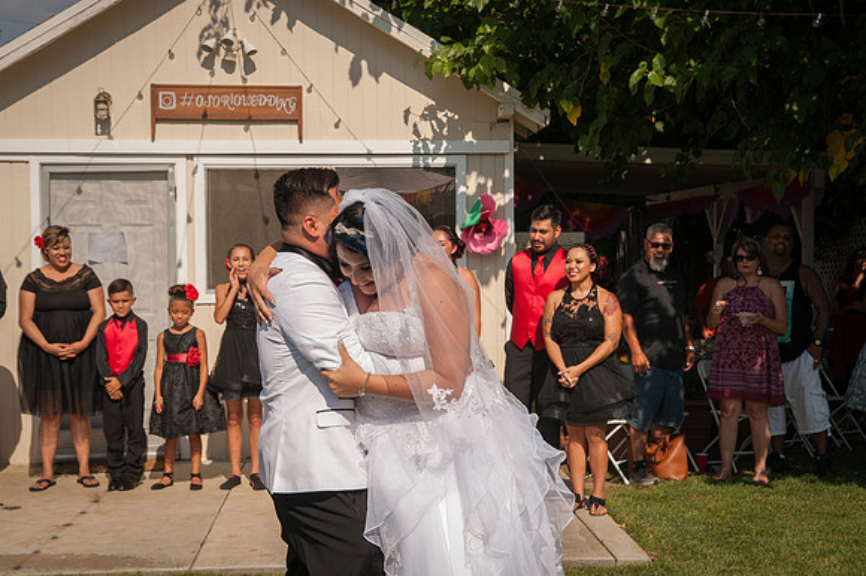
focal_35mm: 57
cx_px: 433
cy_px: 288
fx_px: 1376
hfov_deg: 34.9
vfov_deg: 23.7
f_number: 11
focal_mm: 56
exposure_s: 1/500
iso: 200
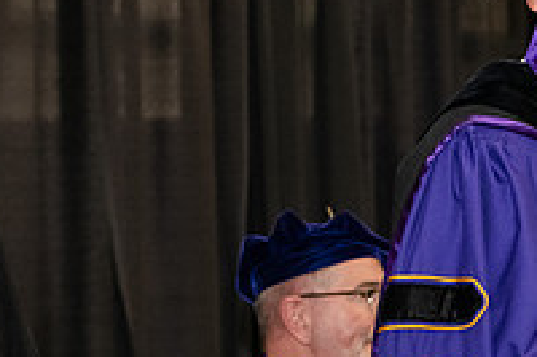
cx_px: 720
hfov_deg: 9.9
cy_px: 160
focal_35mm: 203
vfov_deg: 6.8
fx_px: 3026
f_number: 5
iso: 2500
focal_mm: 70
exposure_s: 1/200
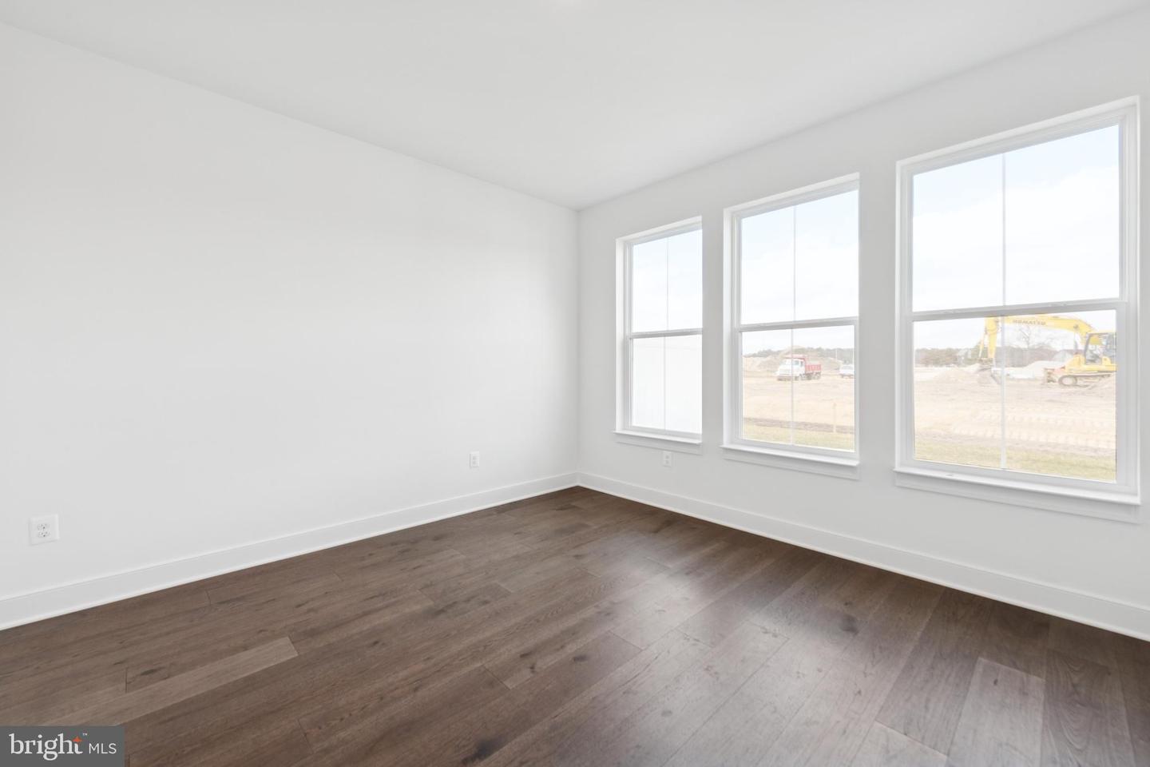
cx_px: 575
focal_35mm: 14
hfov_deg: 104.3
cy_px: 384
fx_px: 447
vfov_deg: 81.2
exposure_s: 1/8
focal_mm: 14
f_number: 11
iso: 100
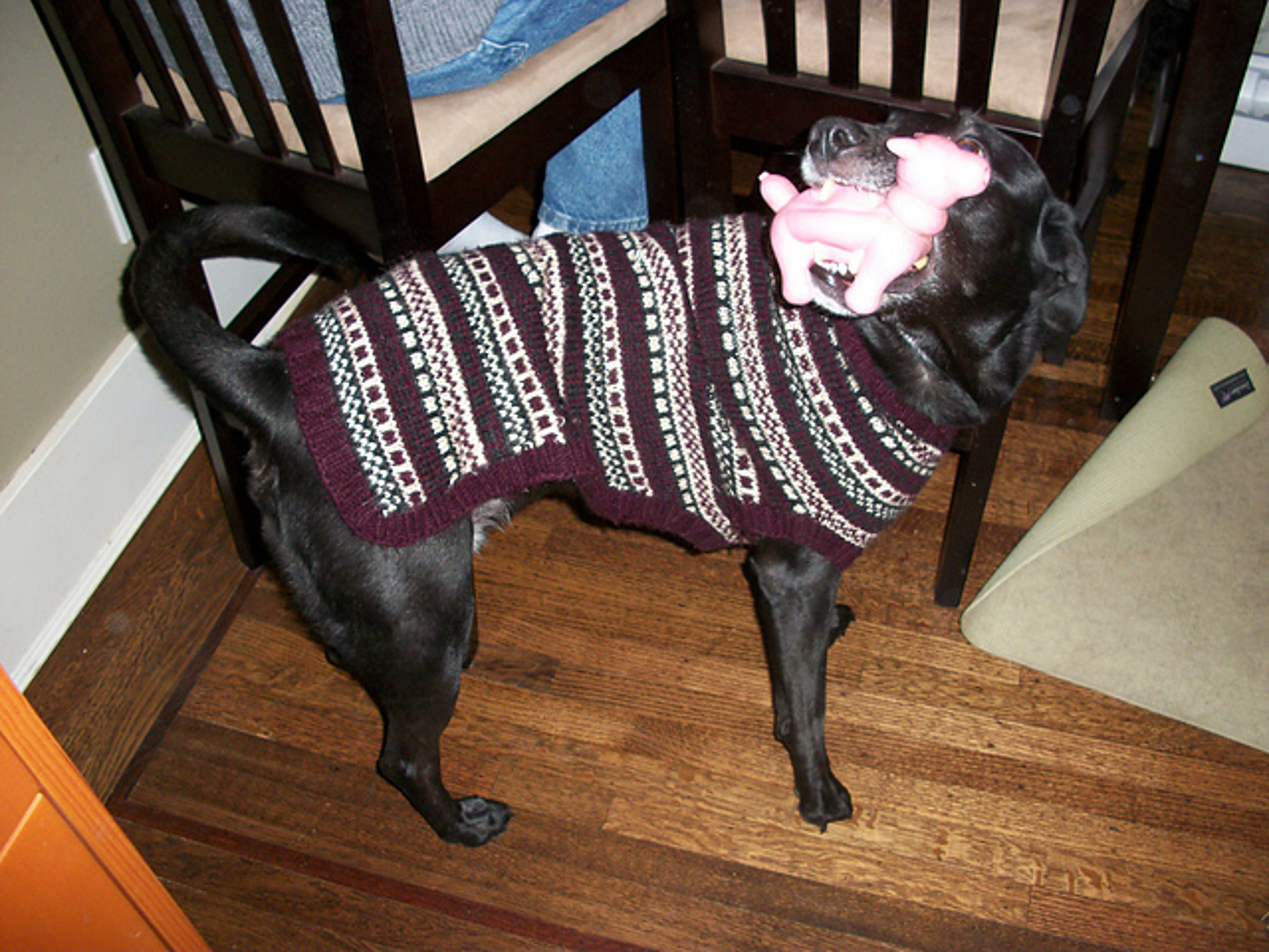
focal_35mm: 35
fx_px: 1283
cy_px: 476
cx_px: 634
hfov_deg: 52.6
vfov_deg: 40.7
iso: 160
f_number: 3.1
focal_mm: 6.3
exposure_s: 1/60
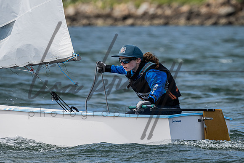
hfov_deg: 4.2
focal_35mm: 489
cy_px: 75
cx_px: 145
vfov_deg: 2.8
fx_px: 3312
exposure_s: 1/1000
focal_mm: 400
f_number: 8
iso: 320
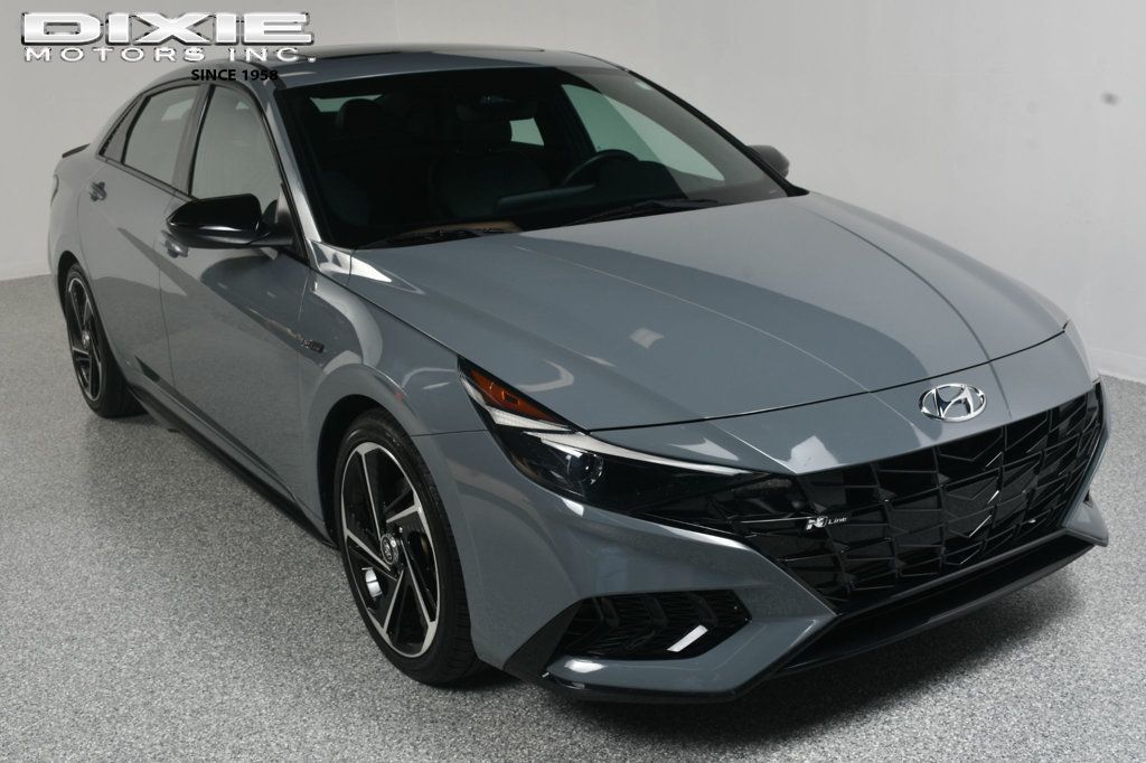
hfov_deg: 49.6
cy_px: 382
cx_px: 573
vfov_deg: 34.2
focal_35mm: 39
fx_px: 1241
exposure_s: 1/160
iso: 100
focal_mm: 26
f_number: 11
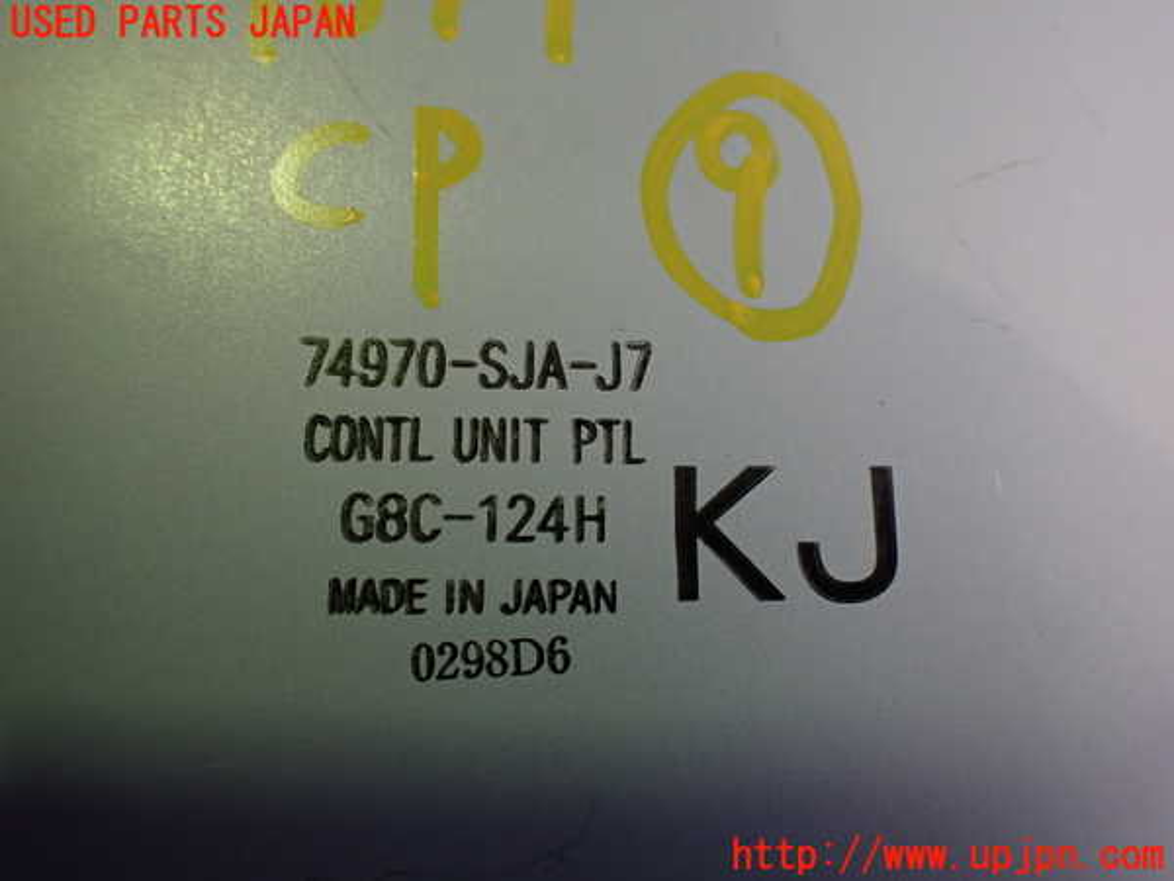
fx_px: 1017
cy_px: 440
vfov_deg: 46.8
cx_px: 587
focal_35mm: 30
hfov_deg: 60.0
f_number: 2.3
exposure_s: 1/125
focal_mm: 5.4
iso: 320
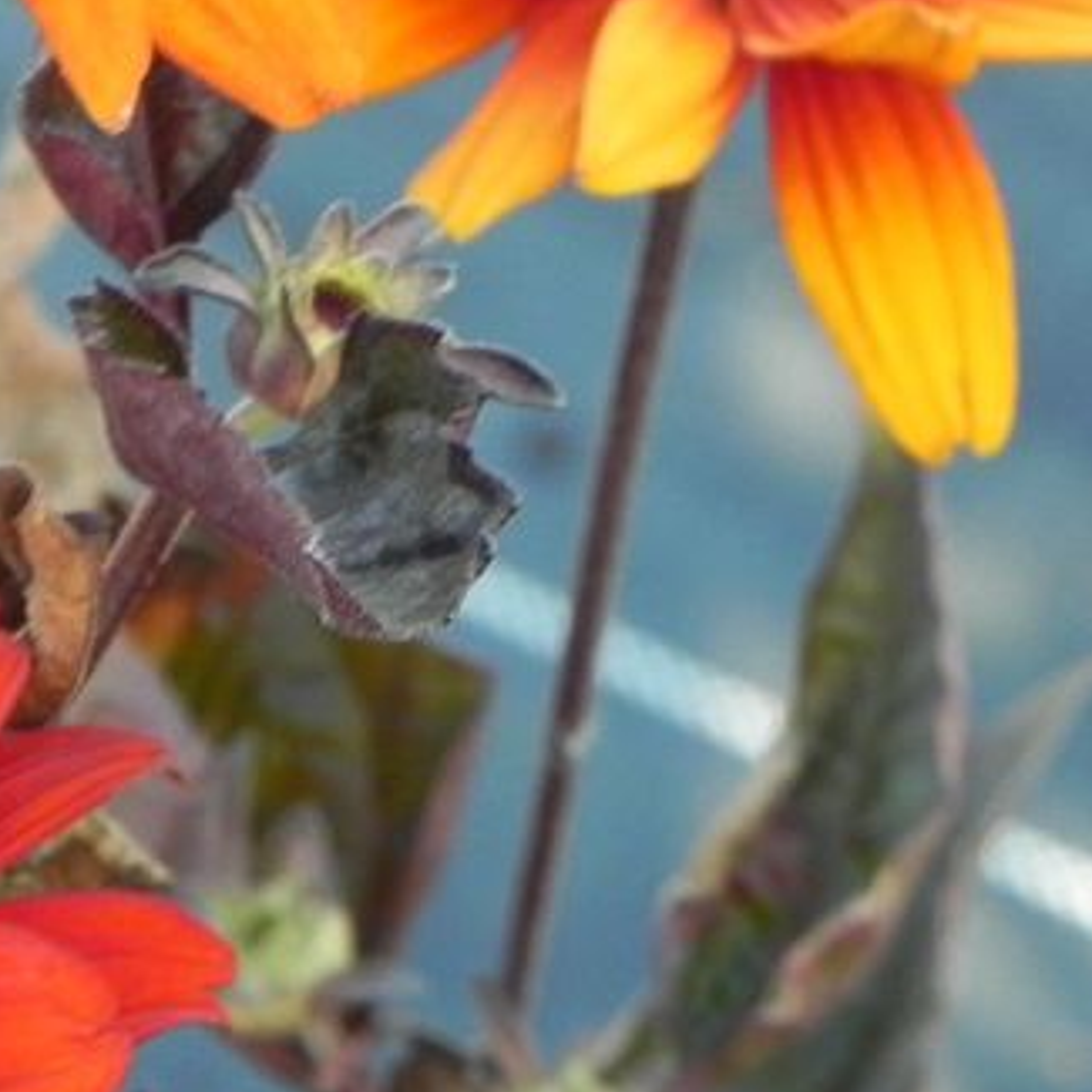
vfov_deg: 5.2
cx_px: -180
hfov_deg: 5.1
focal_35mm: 339
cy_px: 242
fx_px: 12099
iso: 160
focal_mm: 20.8
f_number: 4.5
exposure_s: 1/60
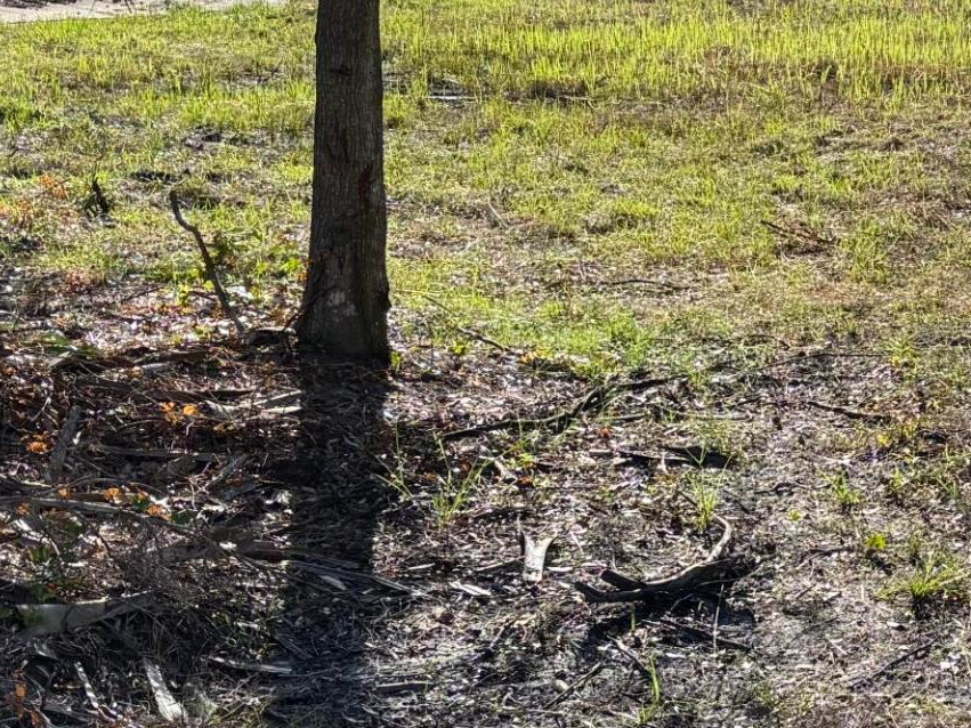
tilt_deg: -11.0
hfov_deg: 21.3
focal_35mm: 88
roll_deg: -0.4
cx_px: 1027
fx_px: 2468
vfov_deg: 16.8
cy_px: 374
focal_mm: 5.96
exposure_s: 1/1164
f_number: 1.6
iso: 50
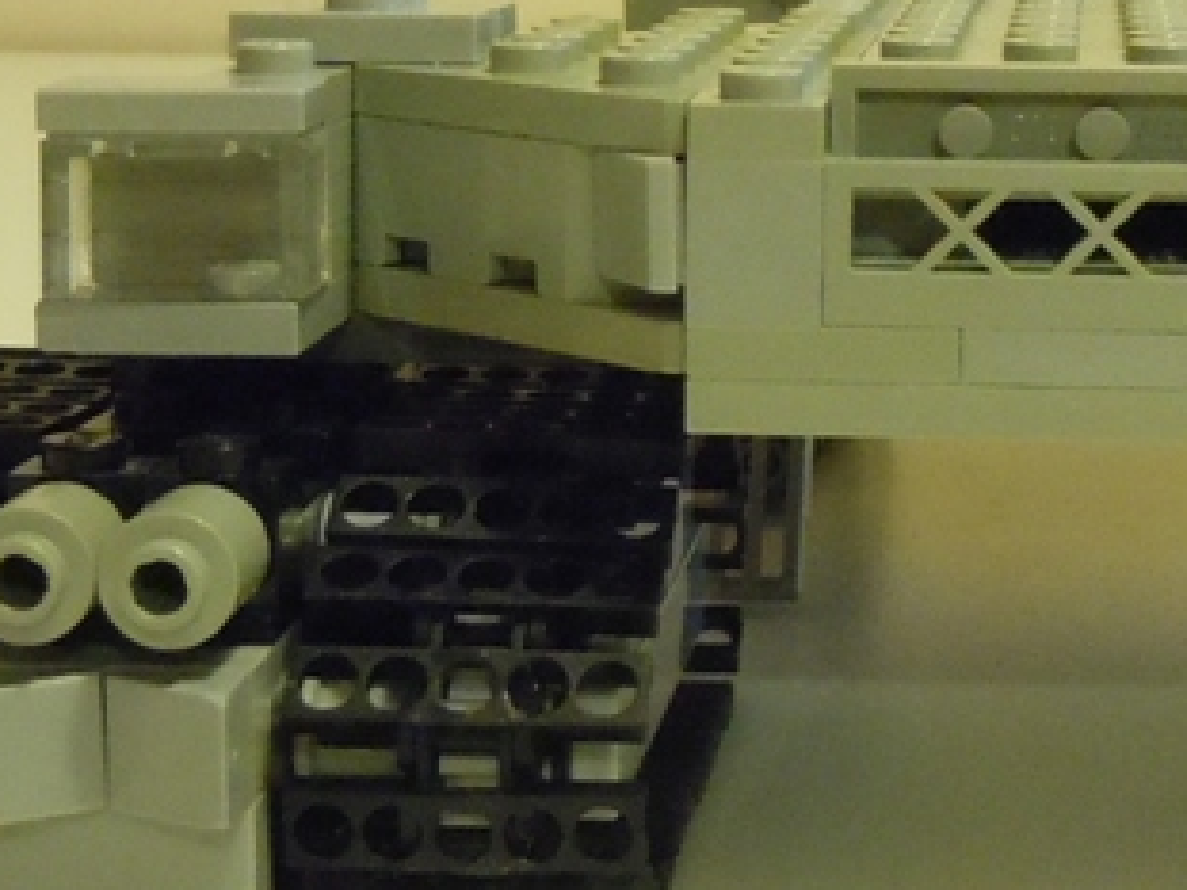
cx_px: 1072
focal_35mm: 85
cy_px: 65
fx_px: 2914
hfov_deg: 22.5
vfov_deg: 17.1
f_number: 4
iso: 800
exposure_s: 1/6
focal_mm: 5.9
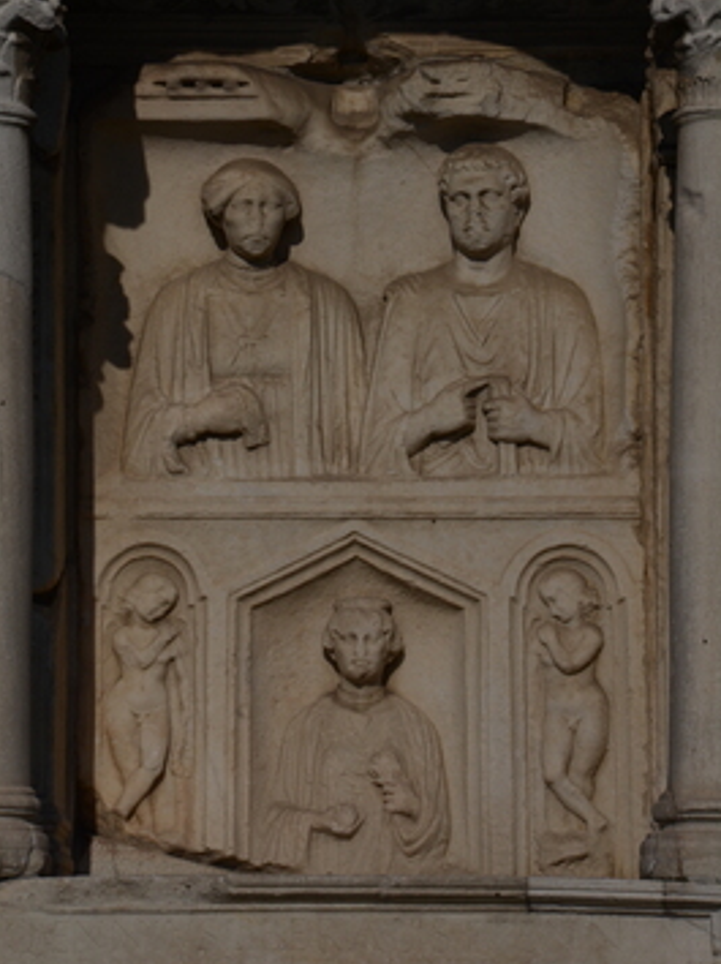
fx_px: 5715
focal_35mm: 206
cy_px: 441
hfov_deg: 7.2
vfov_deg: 9.6
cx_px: 362
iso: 320
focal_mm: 125
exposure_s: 1/2500
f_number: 13
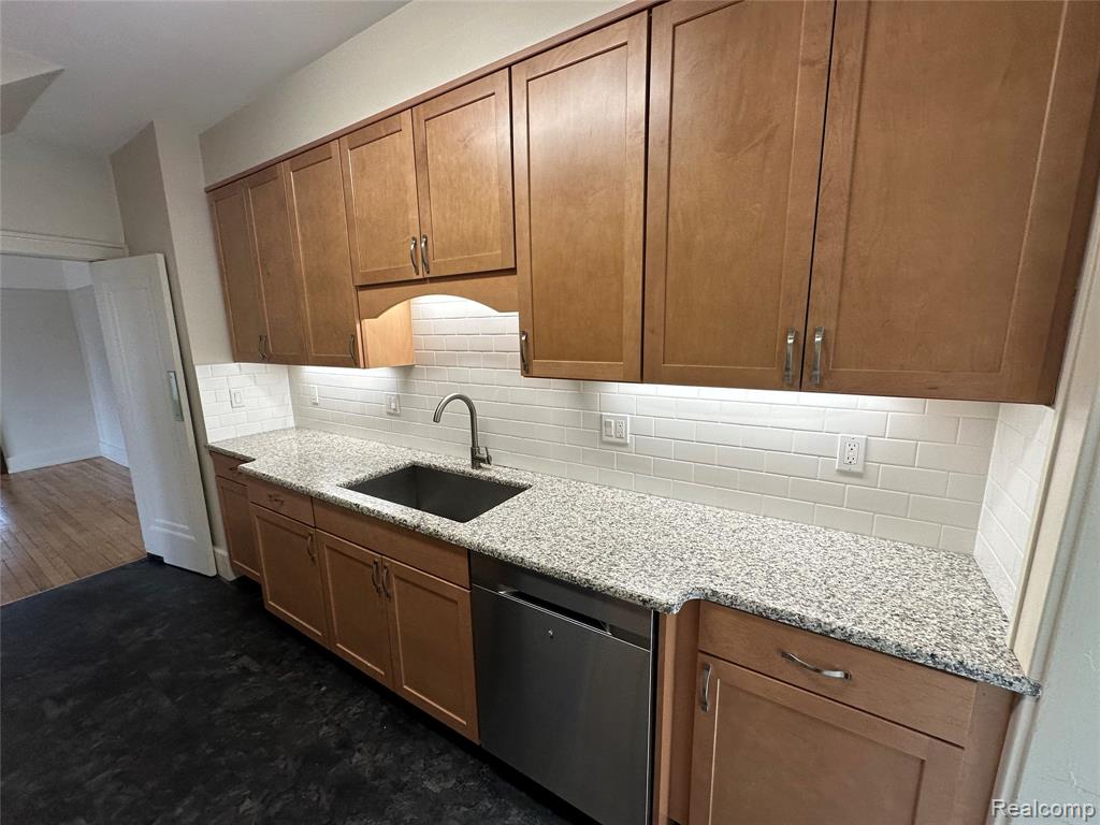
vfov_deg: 85.7
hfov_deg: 102.1
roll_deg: +0.5
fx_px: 445
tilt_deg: -9.8
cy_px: 412
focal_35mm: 14
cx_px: 550
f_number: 2.2
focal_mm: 2.22
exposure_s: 1/120
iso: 100
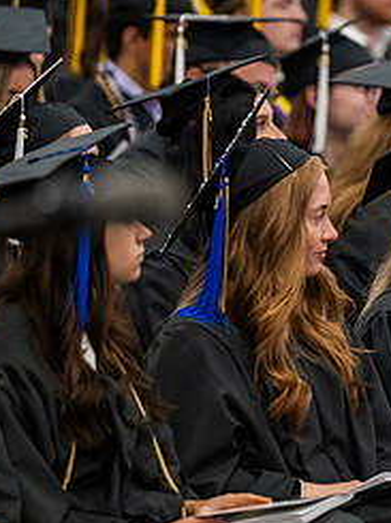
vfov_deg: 5.0
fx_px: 6025
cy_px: 121
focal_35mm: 399
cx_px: 457
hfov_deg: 3.7
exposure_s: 1/200
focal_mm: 175
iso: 2500
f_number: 3.2
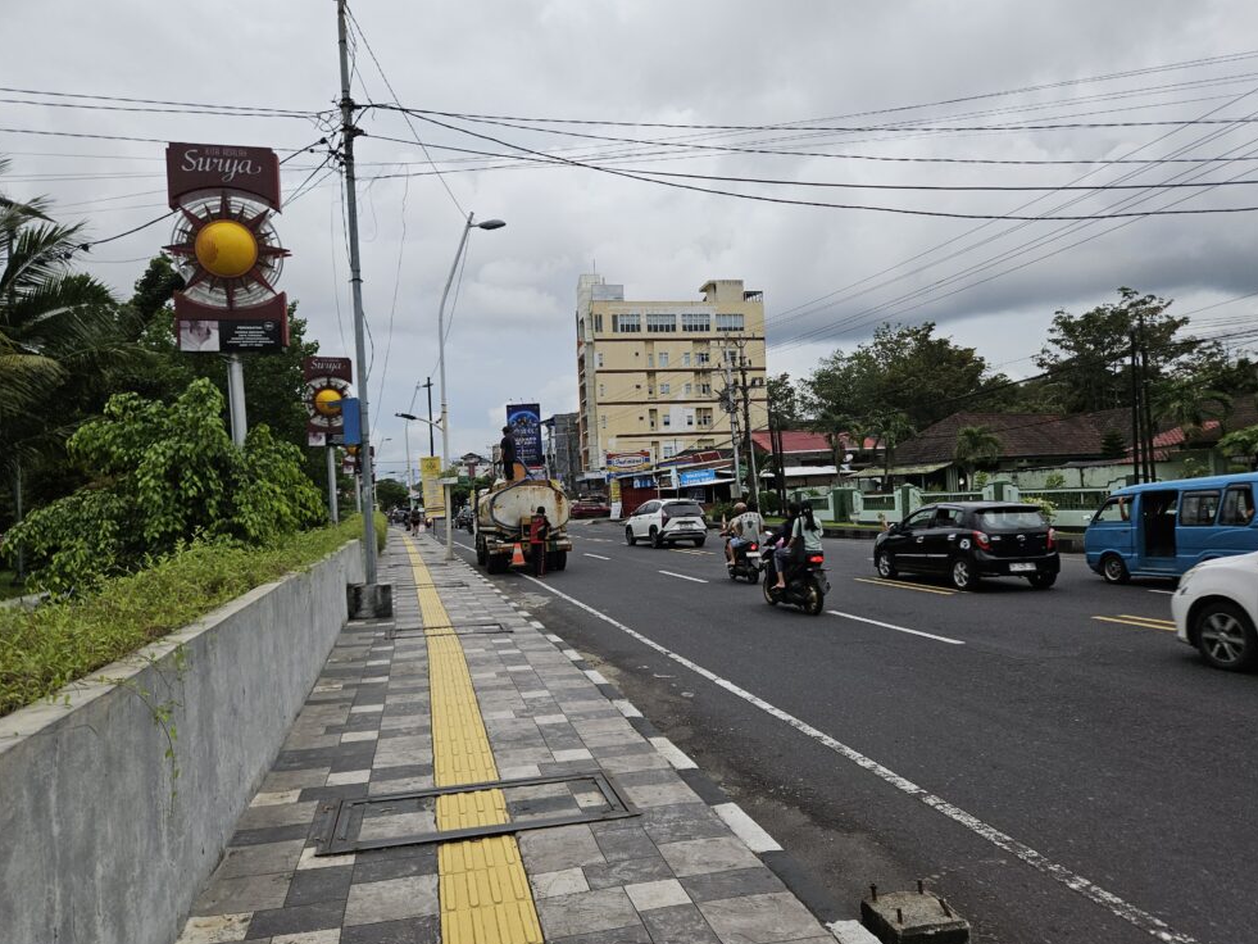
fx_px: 872
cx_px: 649
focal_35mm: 24
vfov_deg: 56.8
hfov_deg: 71.6
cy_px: 469
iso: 40
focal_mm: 5.4
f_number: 1.8
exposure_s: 1/180
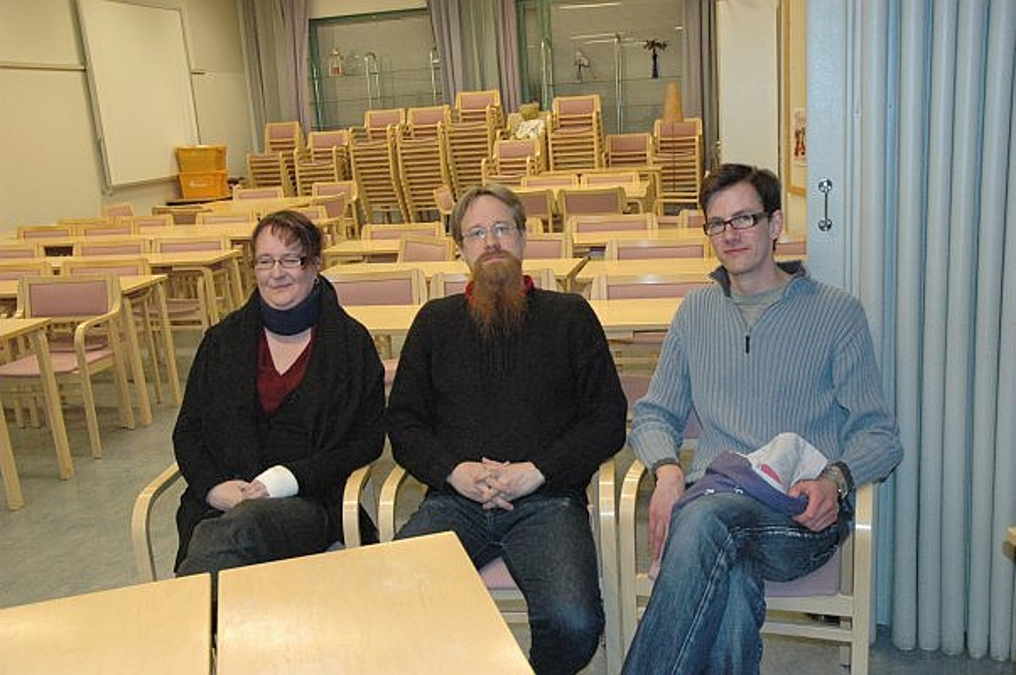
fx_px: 1015
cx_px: 508
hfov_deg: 53.2
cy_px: 338
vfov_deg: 36.8
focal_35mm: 36
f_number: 5
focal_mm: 24
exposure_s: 1/125
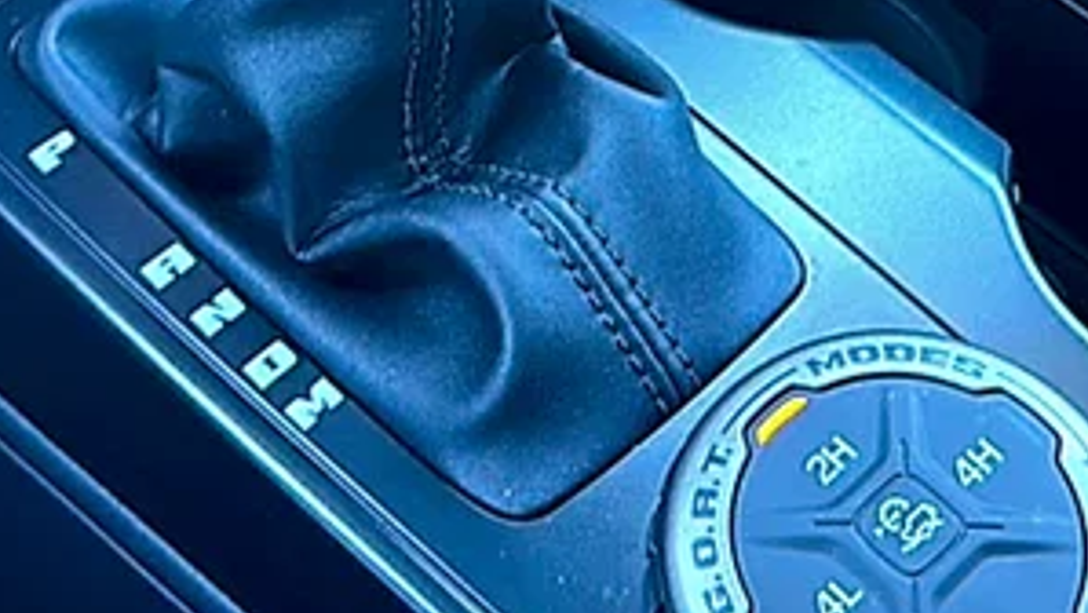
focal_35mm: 64
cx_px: 683
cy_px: -100
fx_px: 1847
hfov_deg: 32.7
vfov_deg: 18.0
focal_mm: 6.86
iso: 500
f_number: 1.78
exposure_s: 1/40
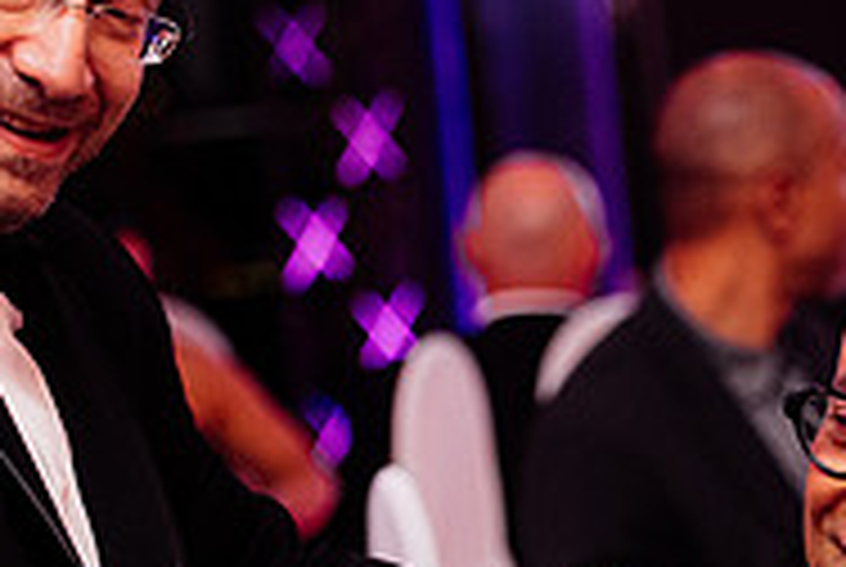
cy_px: 569
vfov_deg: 6.0
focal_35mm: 231
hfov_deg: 8.8
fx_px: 5437
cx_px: 1035
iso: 2000
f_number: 2.8
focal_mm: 75
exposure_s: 1/200
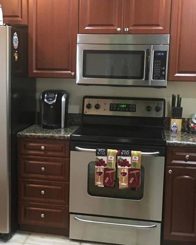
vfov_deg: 35.4
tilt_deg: -6.4
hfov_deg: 28.5
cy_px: 121
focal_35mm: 53
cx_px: 72
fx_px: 384
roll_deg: -1.3
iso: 100
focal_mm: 4.15
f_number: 2.2
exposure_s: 1/10
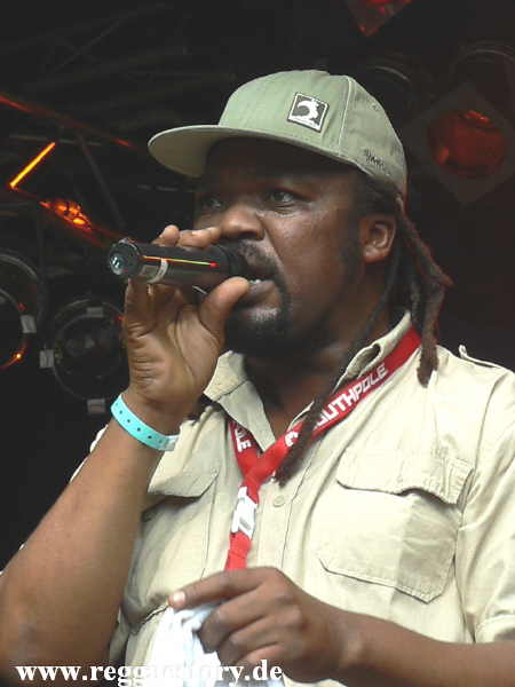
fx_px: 1825
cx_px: 258
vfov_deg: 21.3
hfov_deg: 16.1
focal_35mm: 92
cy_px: 344
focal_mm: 15.8
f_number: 3.6
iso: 64
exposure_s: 1/100
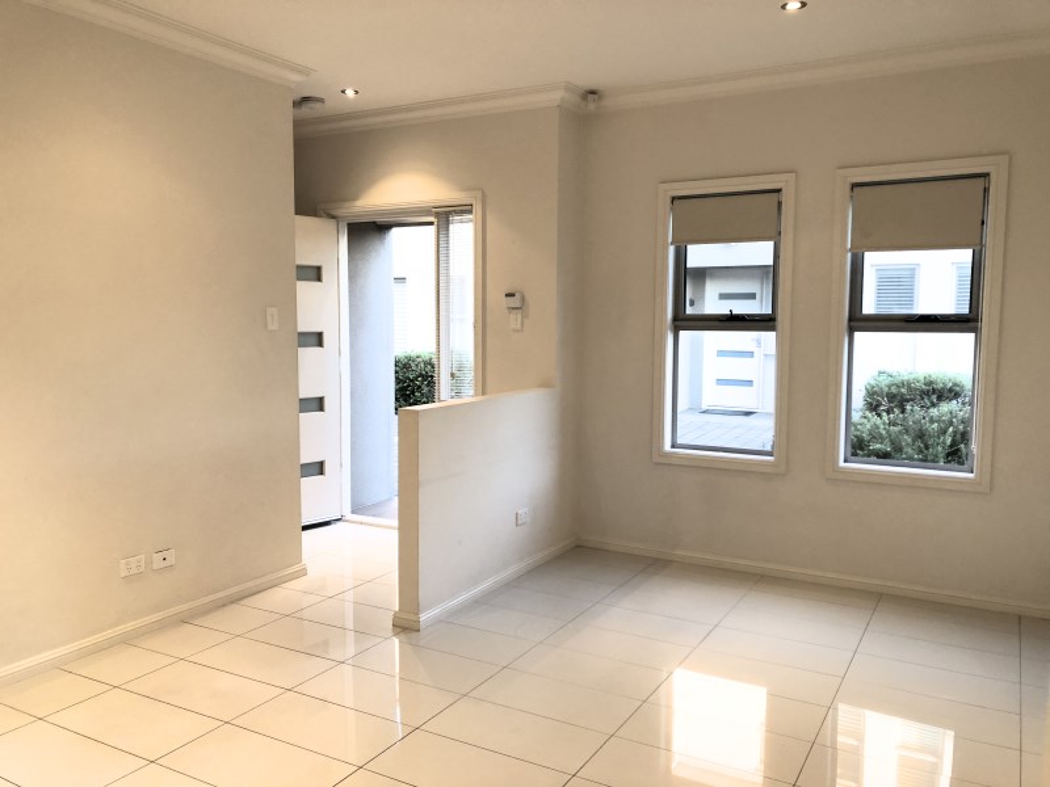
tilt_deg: -5.1
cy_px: 394
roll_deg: -0.9
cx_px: 525
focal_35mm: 28
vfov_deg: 49.7
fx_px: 849
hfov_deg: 63.4
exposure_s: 1/17
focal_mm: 3.99
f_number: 1.8
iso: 50
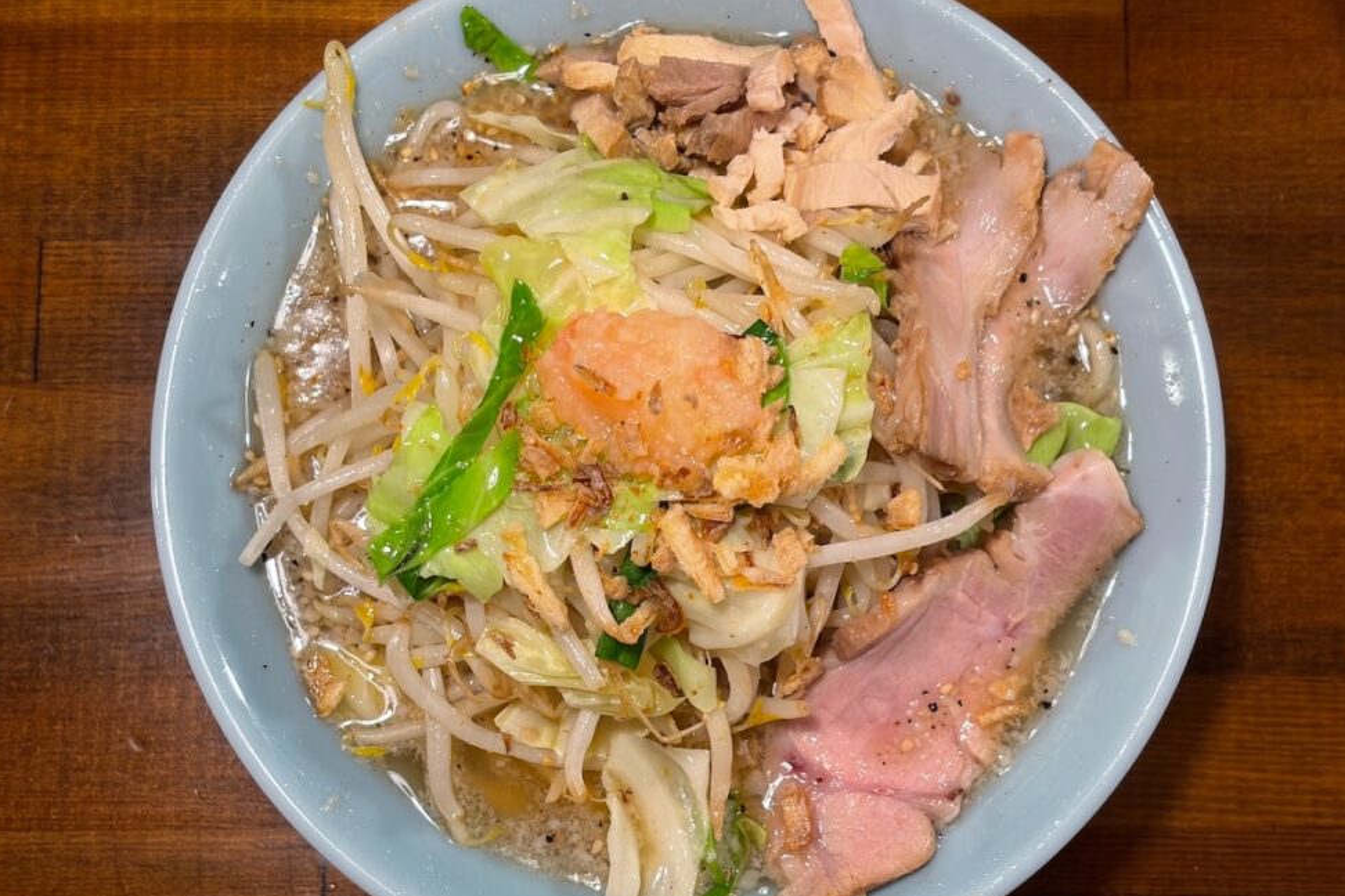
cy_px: 441
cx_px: 672
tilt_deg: -81.9
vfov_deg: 23.8
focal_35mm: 57
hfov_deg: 35.1
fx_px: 2129
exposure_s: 1/60
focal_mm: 5.96
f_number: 1.6
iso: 100
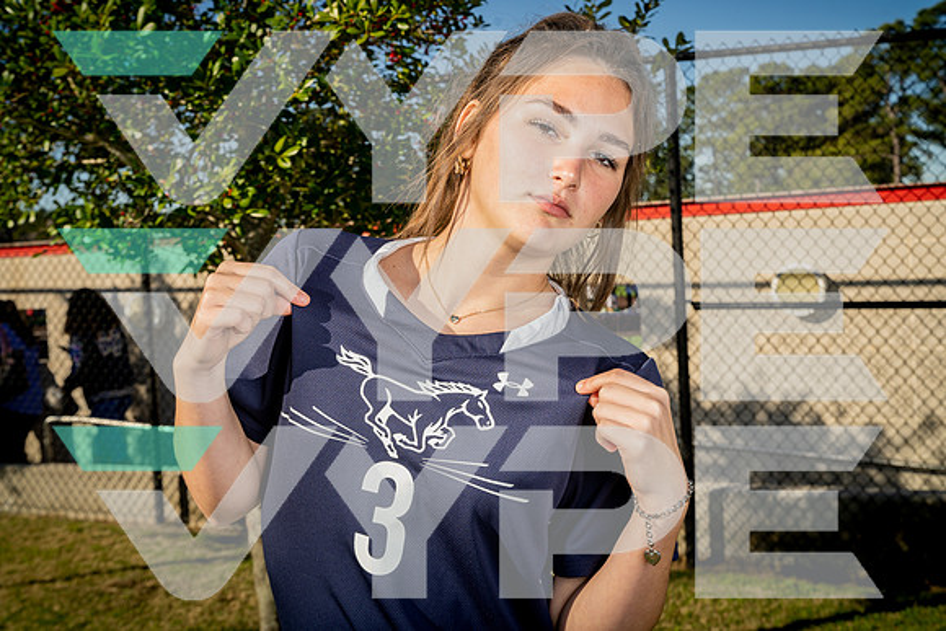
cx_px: 473
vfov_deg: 26.5
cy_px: 316
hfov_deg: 38.9
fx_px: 1340
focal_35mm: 51
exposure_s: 1/250
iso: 125
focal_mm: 51
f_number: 10
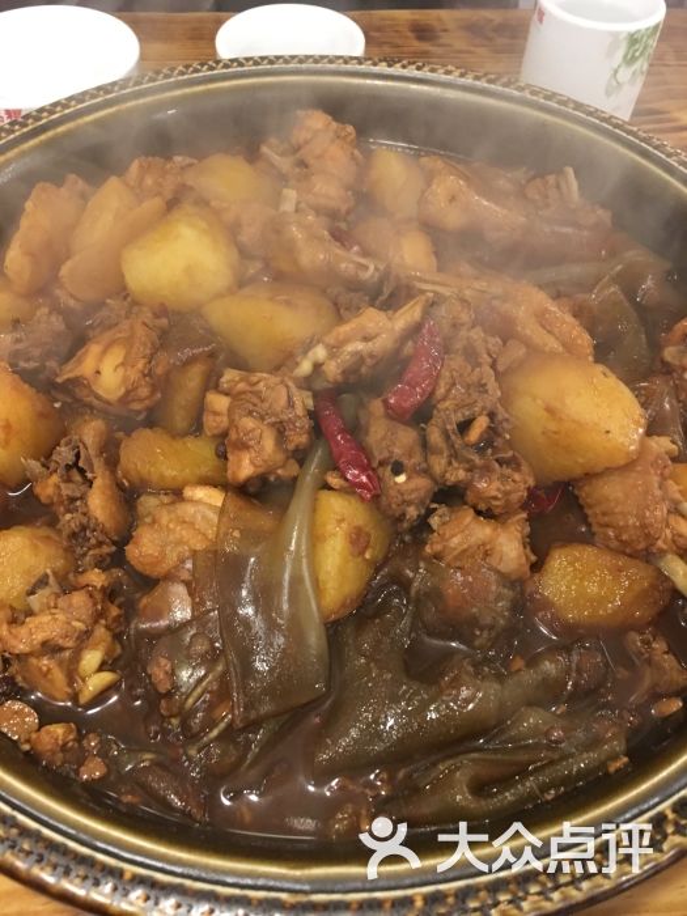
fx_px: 767
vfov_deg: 61.7
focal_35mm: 29
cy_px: 458
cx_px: 344
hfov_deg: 48.2
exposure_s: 1/8
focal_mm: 4.15
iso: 100
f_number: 2.2
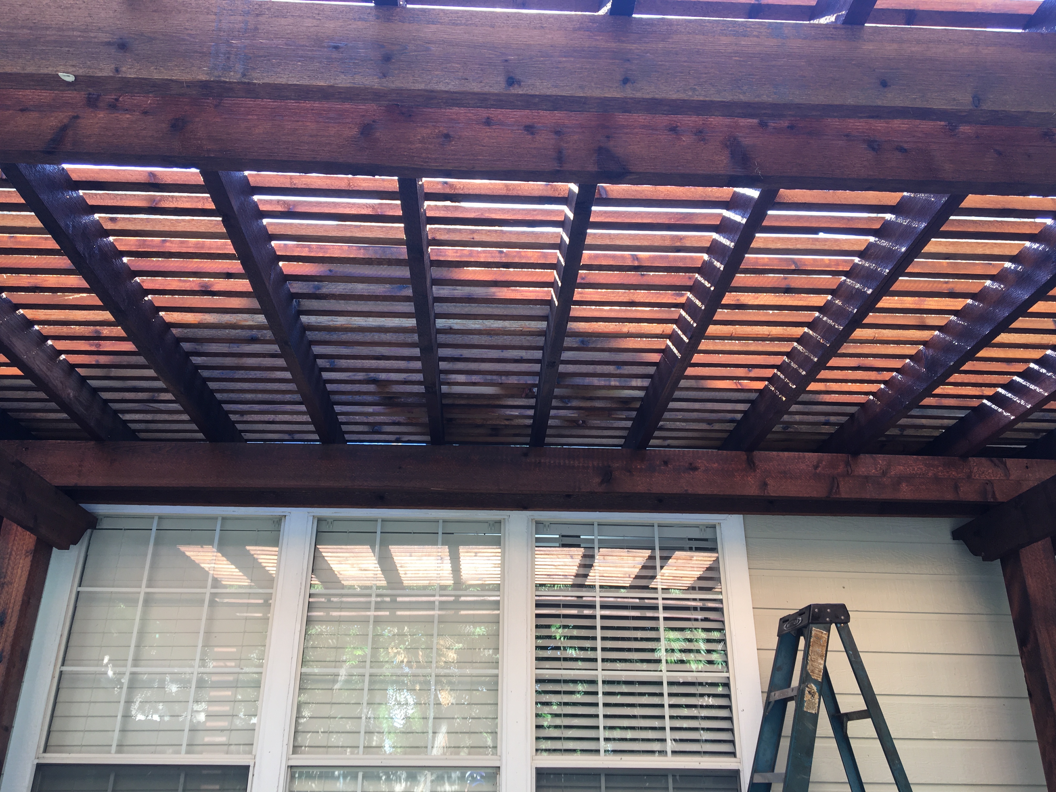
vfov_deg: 48.2
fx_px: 885
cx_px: 528
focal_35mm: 29
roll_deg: -0.7
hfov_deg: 61.7
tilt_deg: +24.2
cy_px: 396
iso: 25
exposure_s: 1/60
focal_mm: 4.15
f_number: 2.2
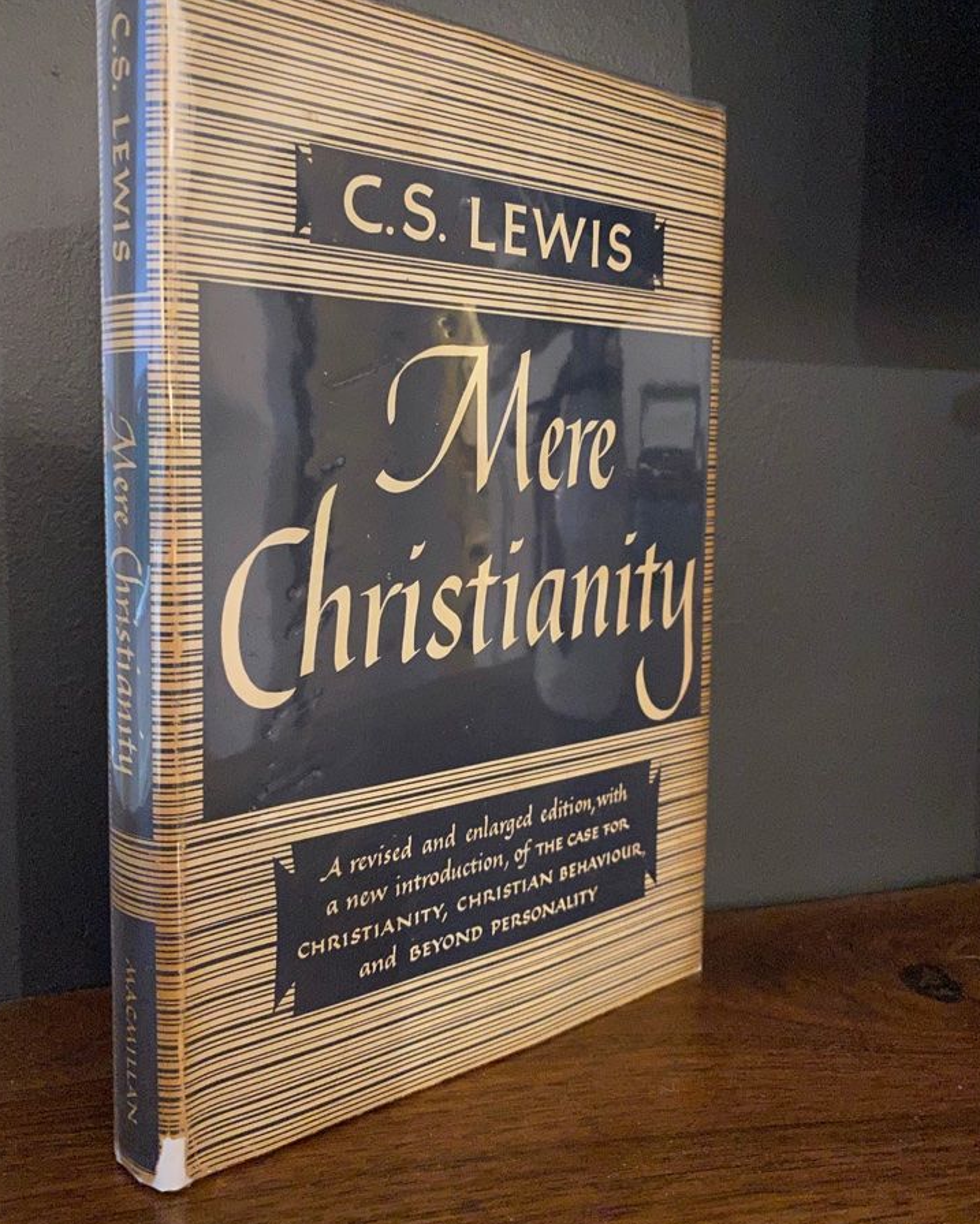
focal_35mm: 29
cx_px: 466
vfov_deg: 60.4
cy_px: 566
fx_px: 1051
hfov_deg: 50.0
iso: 800
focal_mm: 4.25
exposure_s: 1/30
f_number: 1.8
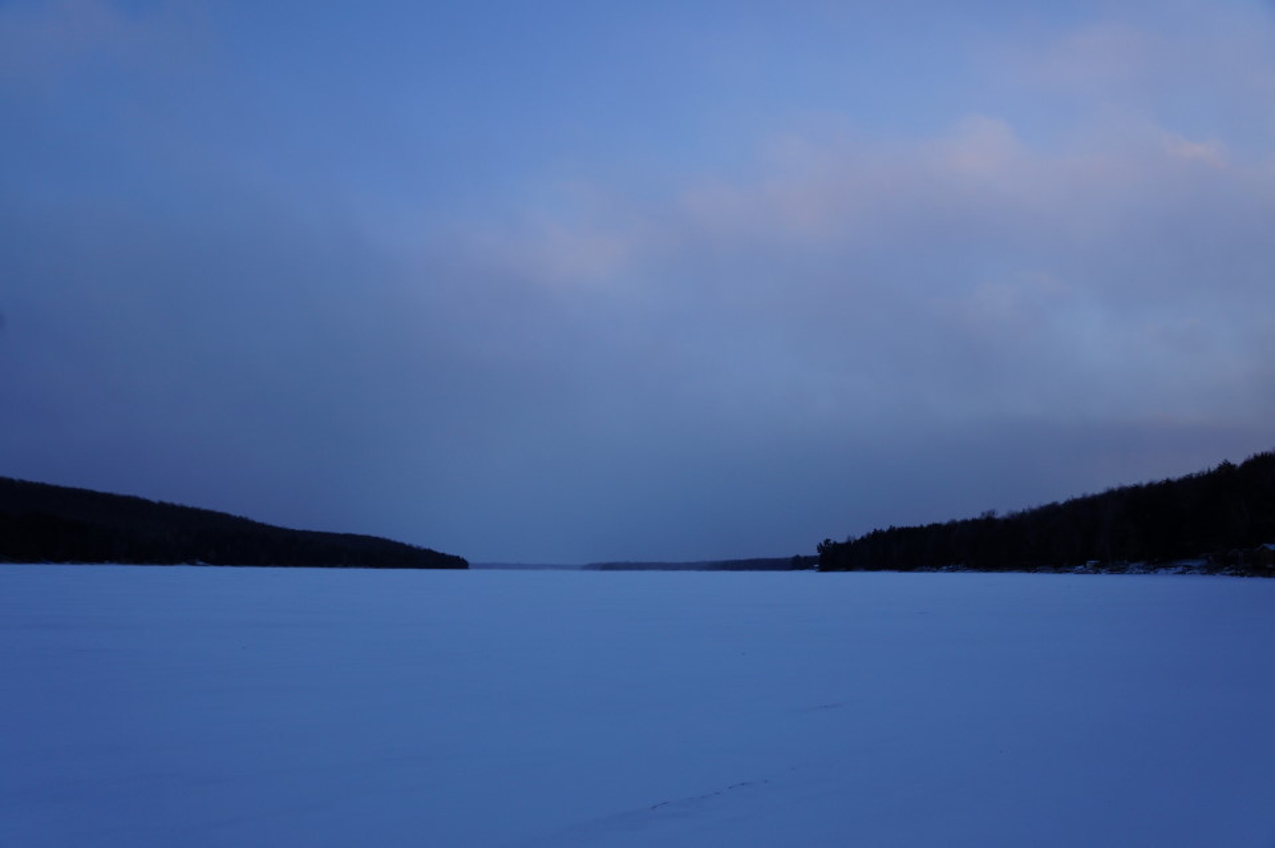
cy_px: 424
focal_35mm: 30
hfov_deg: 62.0
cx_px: 638
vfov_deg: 43.5
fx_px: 1061
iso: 100
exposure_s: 1/80
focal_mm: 20
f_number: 7.1
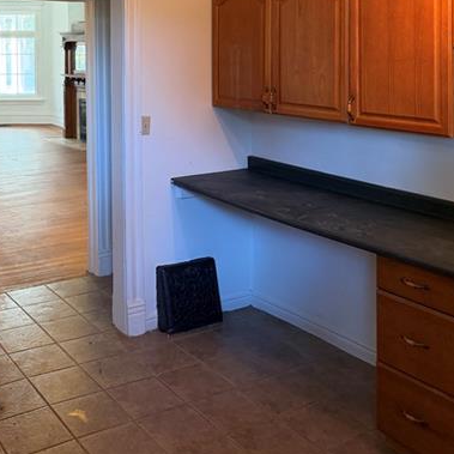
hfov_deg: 38.2
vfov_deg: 37.2
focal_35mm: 43
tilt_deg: -0.3
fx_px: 638
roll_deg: -0.6
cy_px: 66
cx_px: 117
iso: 320
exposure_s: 1/60
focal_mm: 6.76
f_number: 1.78
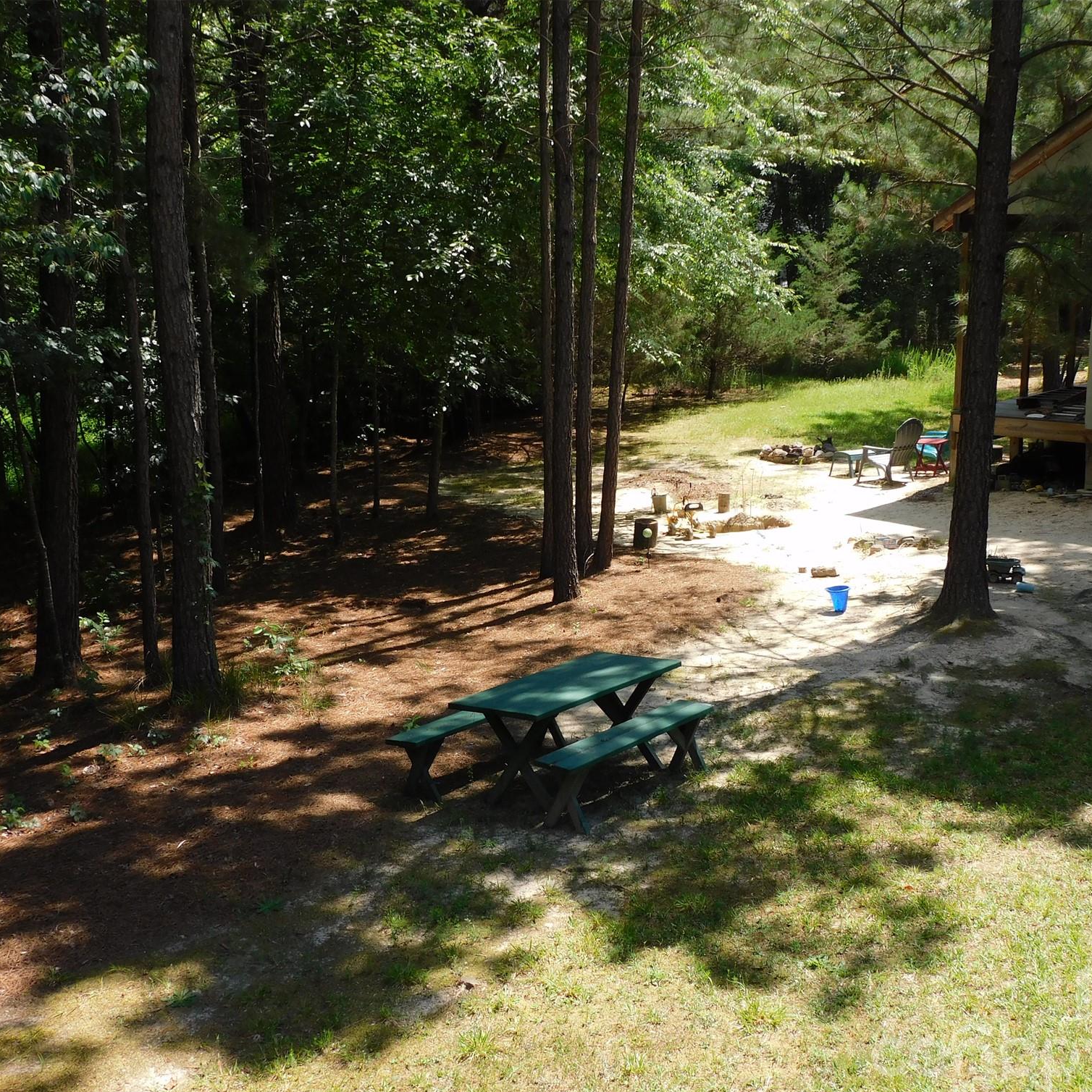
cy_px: 555
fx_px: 1499
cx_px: 566
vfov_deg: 40.0
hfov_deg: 40.0
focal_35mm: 42
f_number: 3.8
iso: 125
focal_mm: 6.3
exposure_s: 1/400
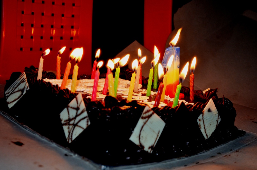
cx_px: 128
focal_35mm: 52
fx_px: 374
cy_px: 85
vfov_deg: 25.6
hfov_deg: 37.9
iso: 560
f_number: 5
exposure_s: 1/60
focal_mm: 35
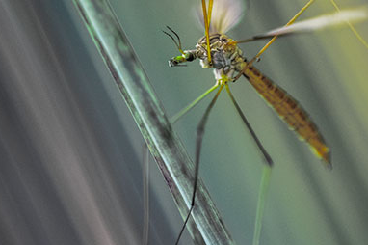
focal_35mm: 275
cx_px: 204
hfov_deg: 7.5
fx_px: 2809
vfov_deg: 5.0
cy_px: 91
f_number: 7.6
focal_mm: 210
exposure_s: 1/3200
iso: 2000
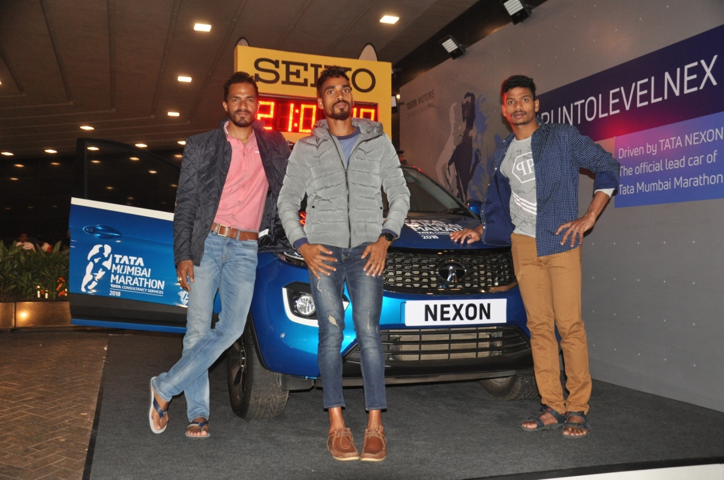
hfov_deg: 51.3
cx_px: 362
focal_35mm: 38
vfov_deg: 35.4
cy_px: 240
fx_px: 753
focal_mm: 25
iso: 800
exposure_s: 1/60
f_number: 4
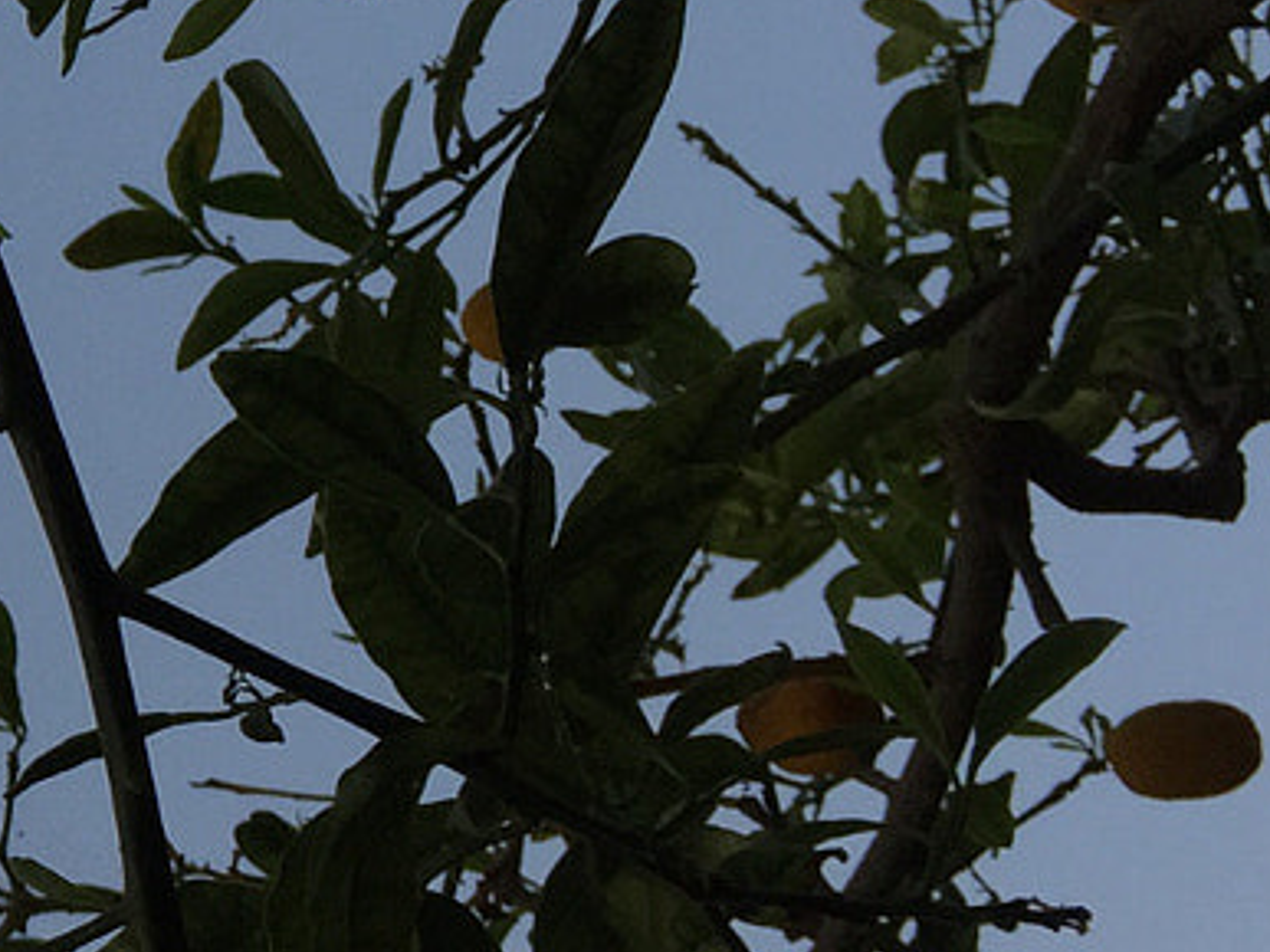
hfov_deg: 14.0
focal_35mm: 120
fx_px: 4401
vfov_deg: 12.3
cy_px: 190
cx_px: -1231
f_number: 2.2
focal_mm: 4.15
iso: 32
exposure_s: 1/1276
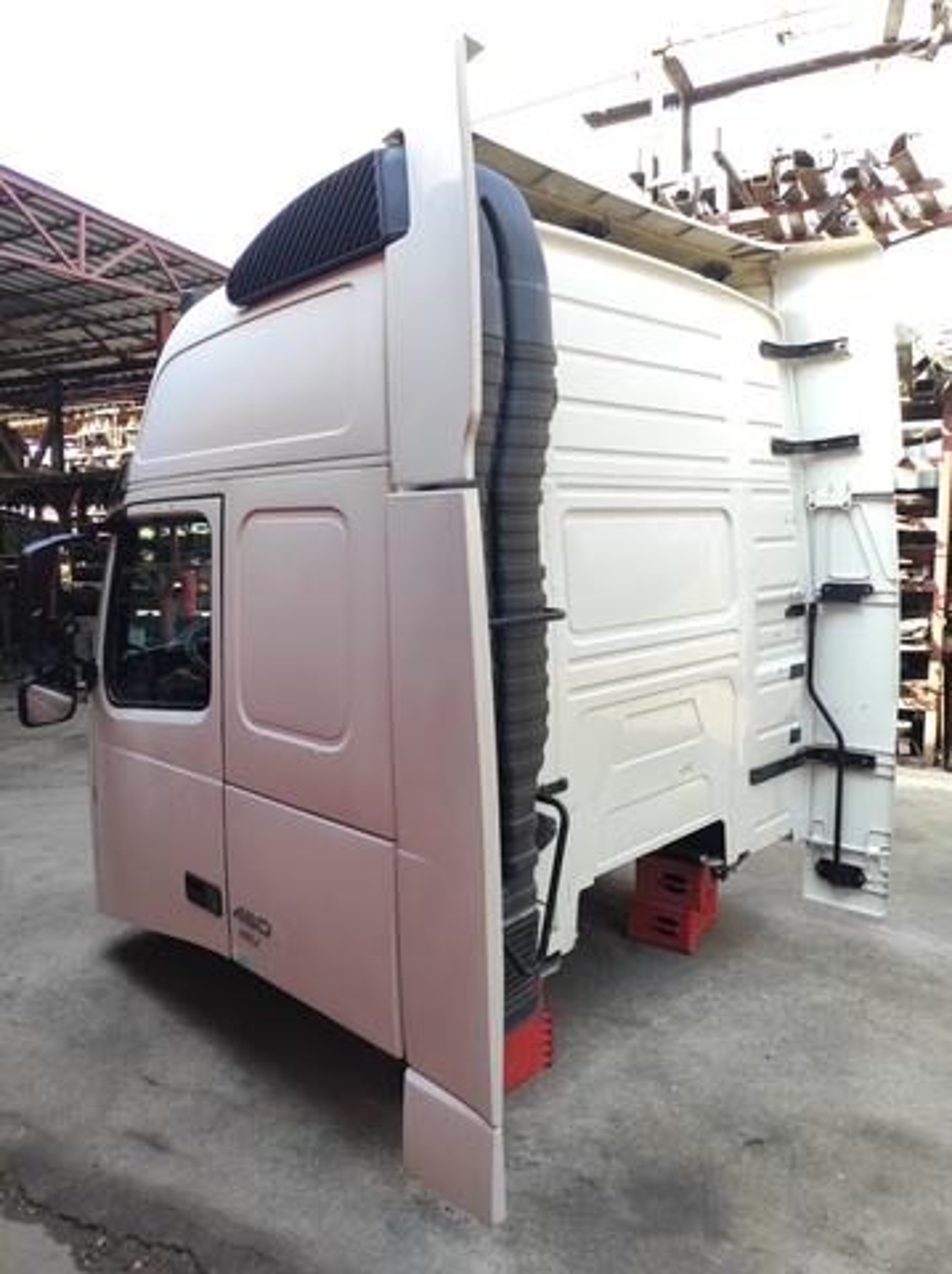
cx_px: 476
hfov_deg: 54.8
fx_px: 918
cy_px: 637
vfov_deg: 69.4
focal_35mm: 25
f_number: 1.89
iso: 100
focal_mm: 5.43
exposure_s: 1/130
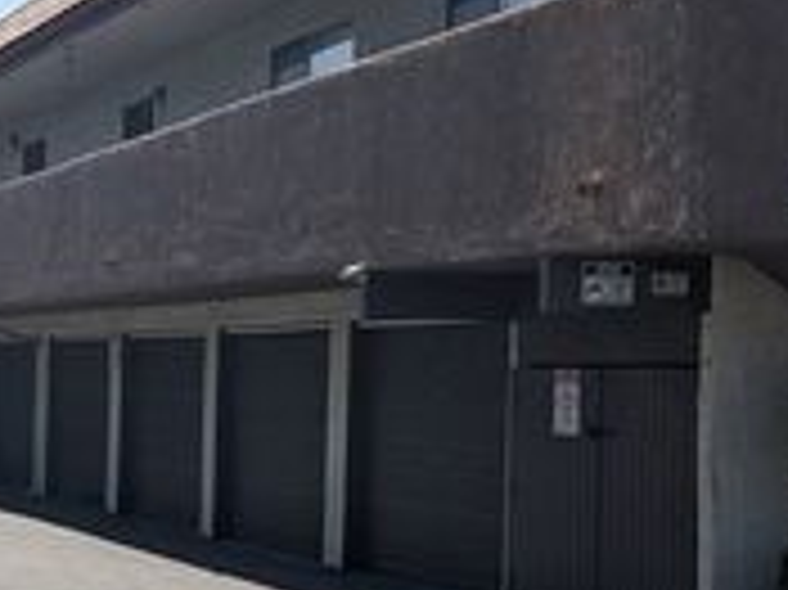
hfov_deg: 25.1
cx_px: 216
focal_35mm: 77
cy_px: 385
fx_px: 1752
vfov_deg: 19.1
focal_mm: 4.38
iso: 64
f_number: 1.73
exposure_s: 1/5848
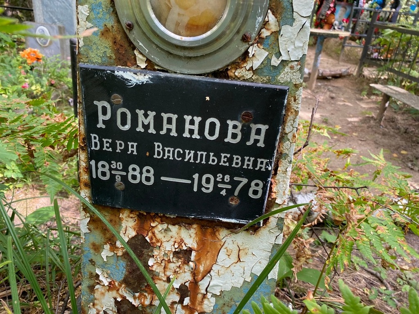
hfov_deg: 67.3
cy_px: 157
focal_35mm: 26
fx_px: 315
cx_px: 210
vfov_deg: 53.1
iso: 80
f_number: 1.8
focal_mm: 4.25
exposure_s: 1/121
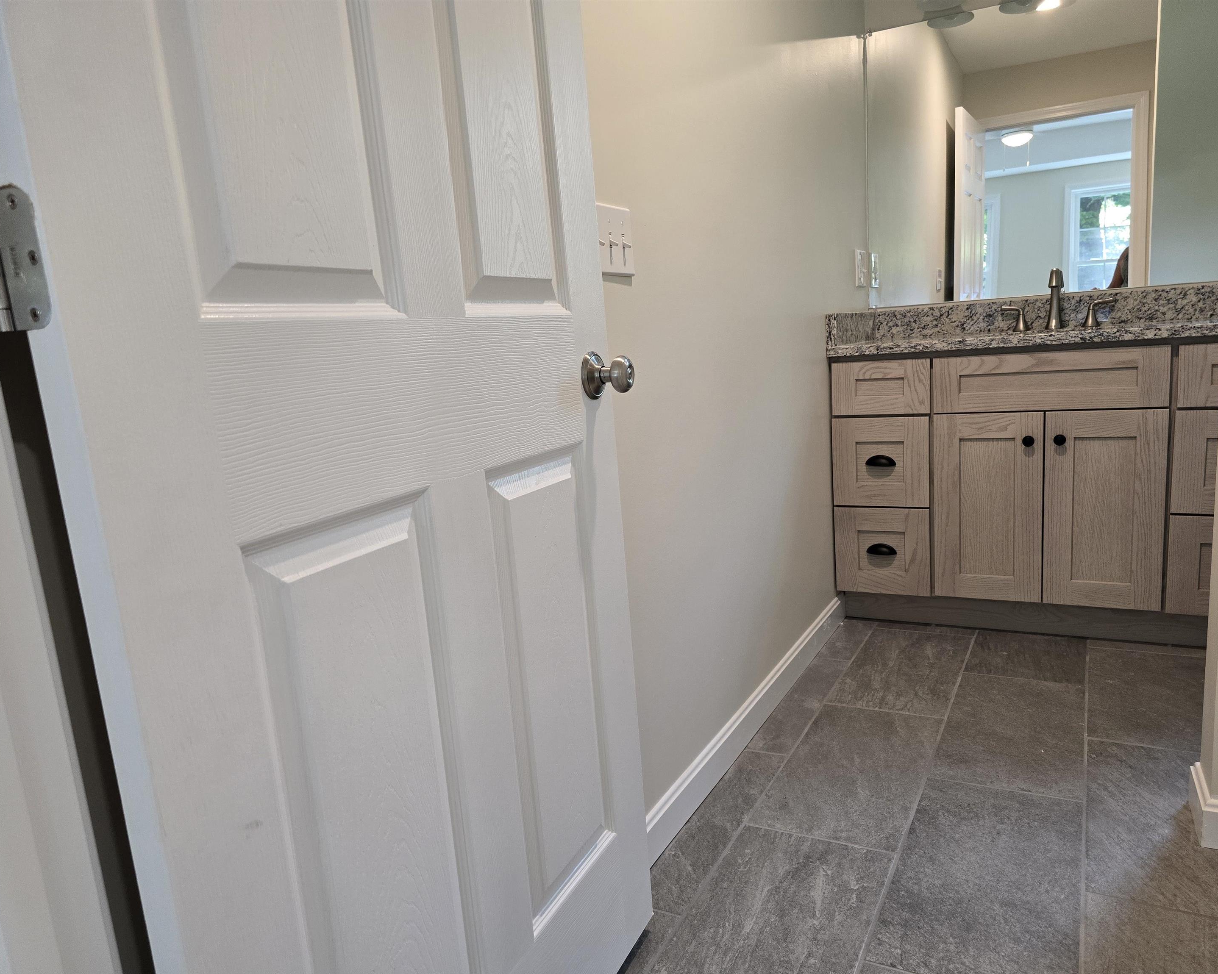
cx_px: 638
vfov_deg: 58.8
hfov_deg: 70.2
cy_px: 488
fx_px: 865
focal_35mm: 24
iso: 250
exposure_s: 1/120
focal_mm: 6.3
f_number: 1.7
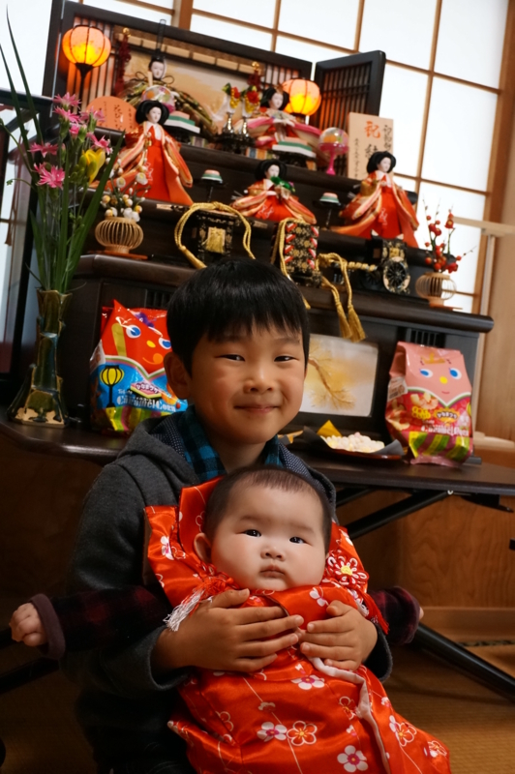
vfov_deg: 40.0
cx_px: 258
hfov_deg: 27.2
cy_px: 387
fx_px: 1064
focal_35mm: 50
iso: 6400
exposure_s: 1/250
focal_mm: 33
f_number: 5
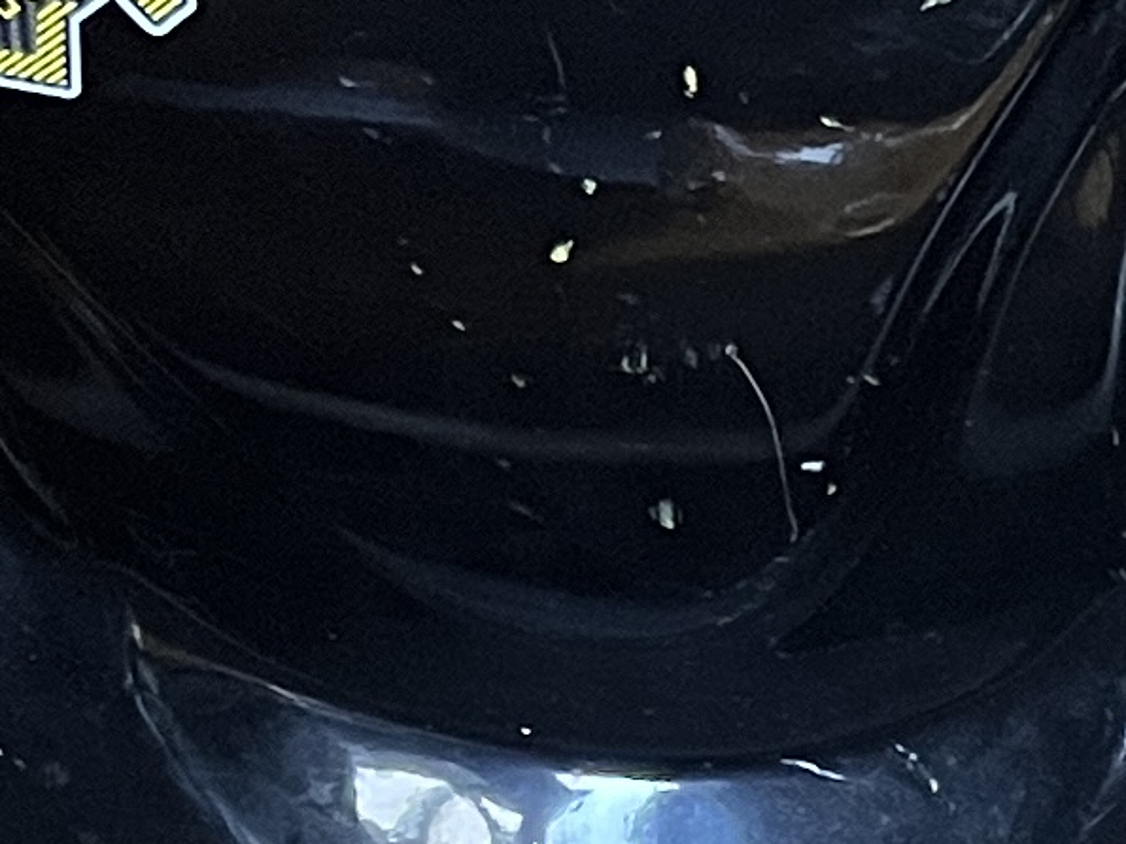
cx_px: 2010
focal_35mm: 176
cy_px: 2120
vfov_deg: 7.8
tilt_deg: -47.4
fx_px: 5725
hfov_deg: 10.6
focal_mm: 5.7
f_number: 1.5
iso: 250
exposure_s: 1/50
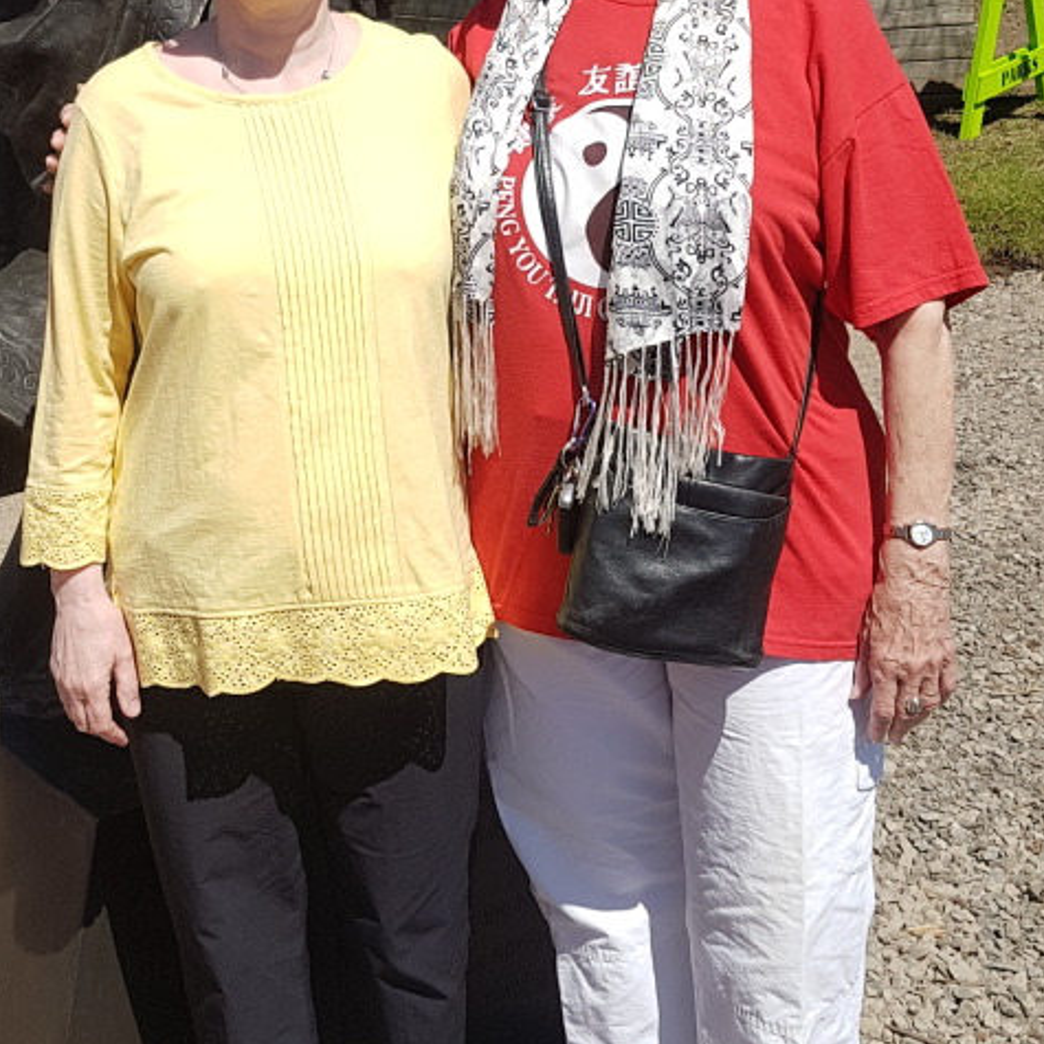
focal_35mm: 58
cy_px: 224
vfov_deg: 29.0
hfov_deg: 29.5
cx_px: 420
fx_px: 1979
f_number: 1.7
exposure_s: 1/2976
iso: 50
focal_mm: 4.2
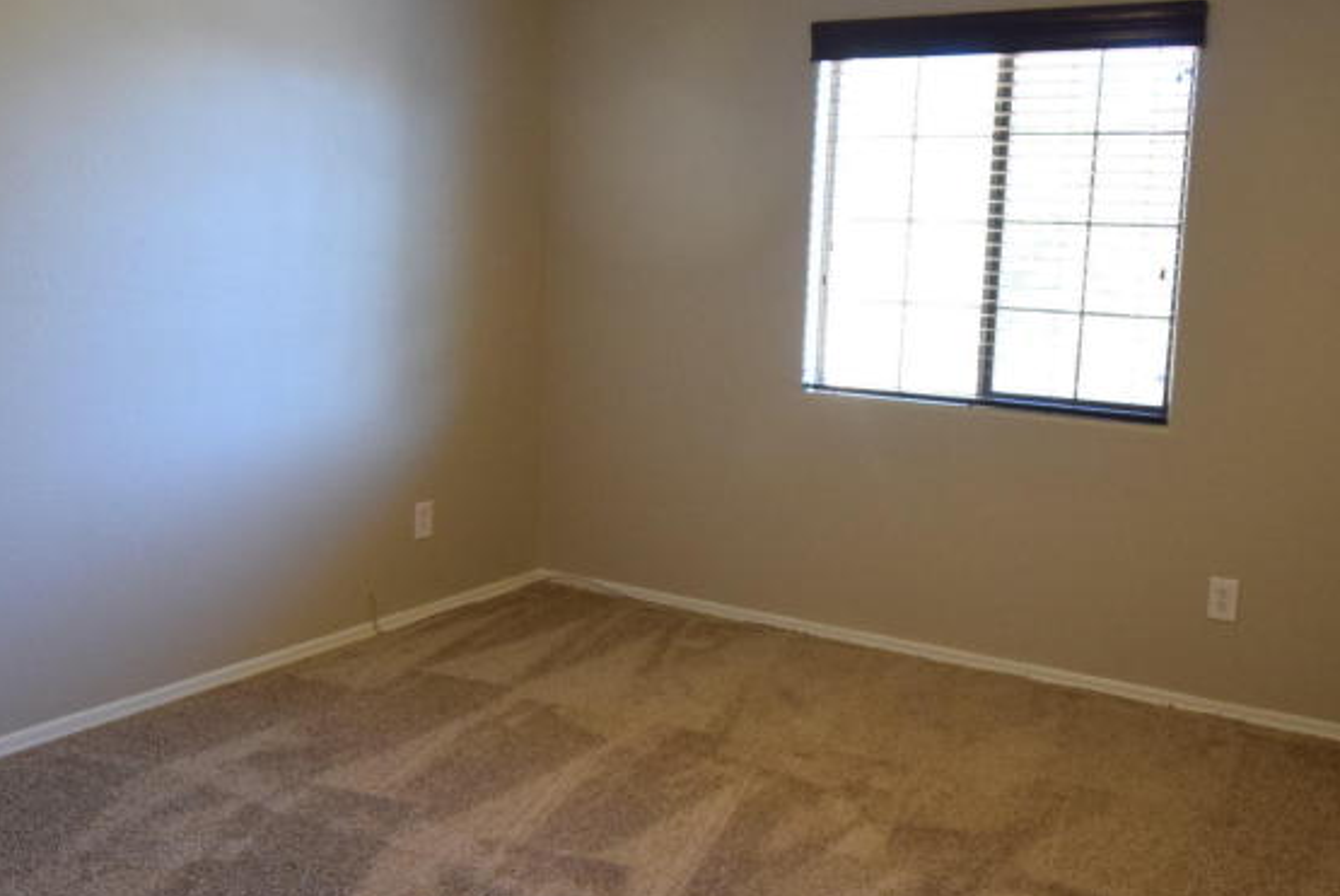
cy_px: 366
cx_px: 797
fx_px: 1155
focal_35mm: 31
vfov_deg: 42.2
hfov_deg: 59.8
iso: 1000
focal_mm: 10
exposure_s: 1/60
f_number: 3.5
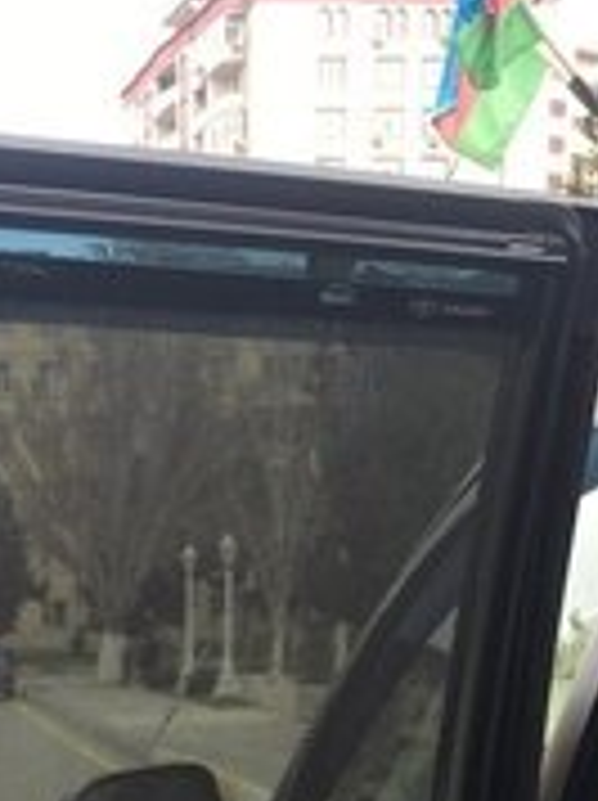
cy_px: 1076
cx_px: -72
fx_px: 1870
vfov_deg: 21.5
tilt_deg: -14.4
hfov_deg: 17.5
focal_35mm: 81
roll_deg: +2.6
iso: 25
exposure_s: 1/232
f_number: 2.2
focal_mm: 4.15
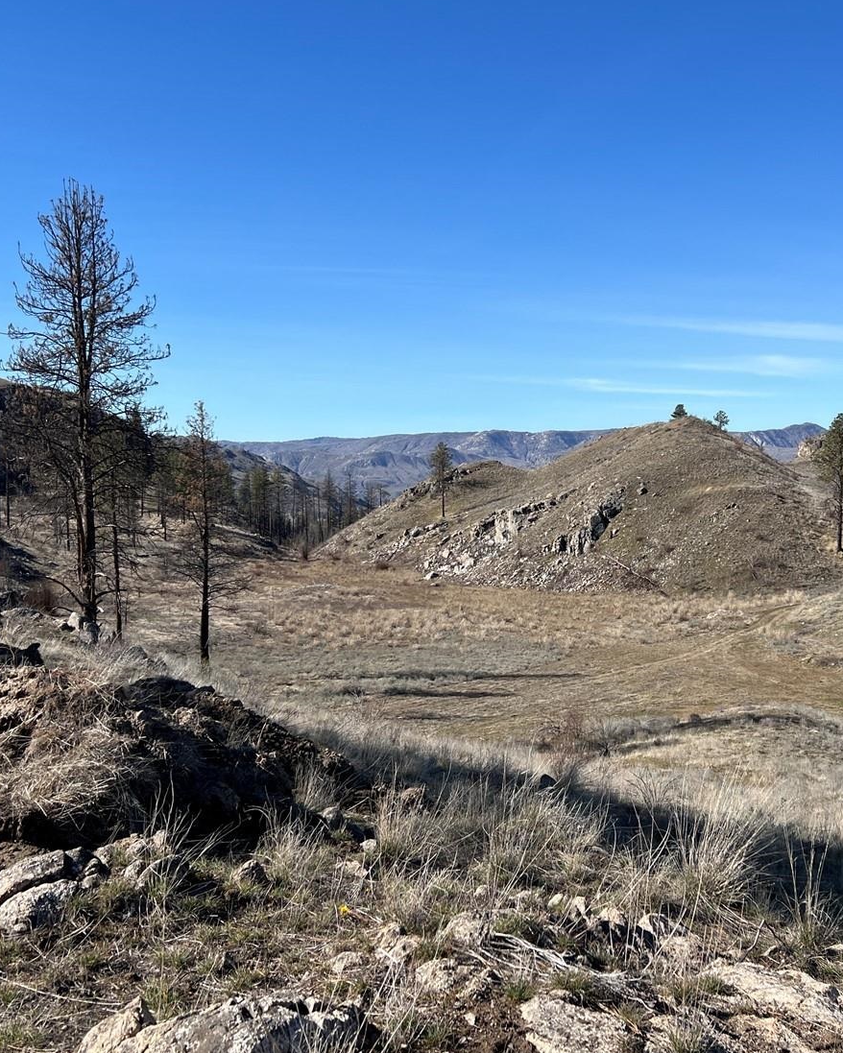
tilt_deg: -1.9
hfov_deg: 39.6
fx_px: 1154
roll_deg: +0.2
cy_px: 519
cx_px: 575
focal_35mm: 37
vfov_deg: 49.1
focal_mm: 5.7
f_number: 1.5
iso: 50
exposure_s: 1/4444
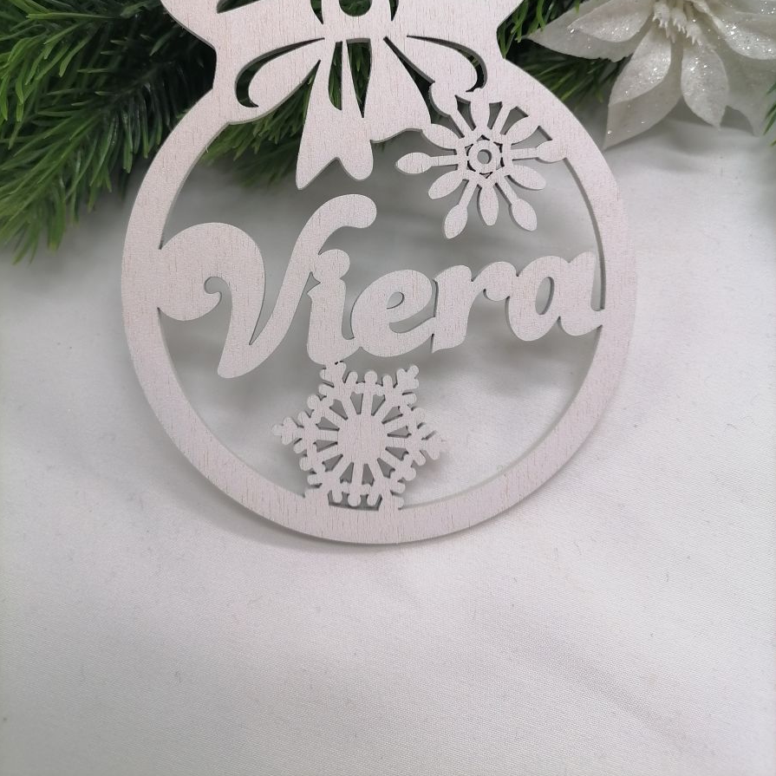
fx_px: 812
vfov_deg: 50.3
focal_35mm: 32
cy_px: 264
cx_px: 387
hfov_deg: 51.1
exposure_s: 1/100
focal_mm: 5.4
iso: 50
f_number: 1.8
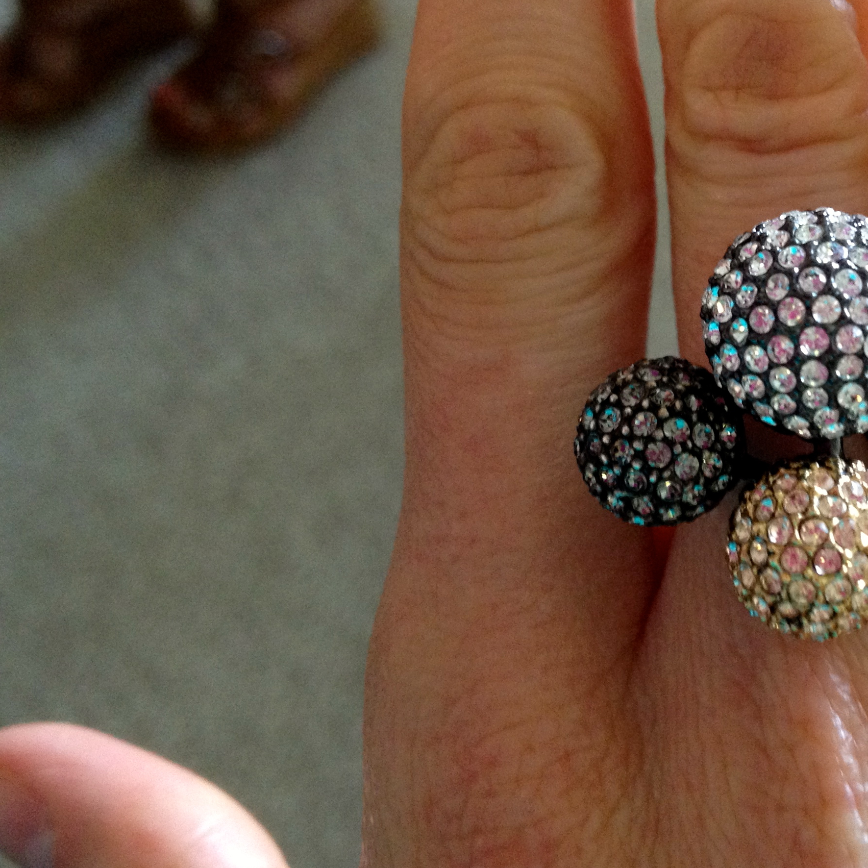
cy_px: 352
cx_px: 797
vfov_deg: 30.0
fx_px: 1617
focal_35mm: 57
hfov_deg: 28.7
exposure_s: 1/20
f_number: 2.4
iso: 200
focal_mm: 4.28
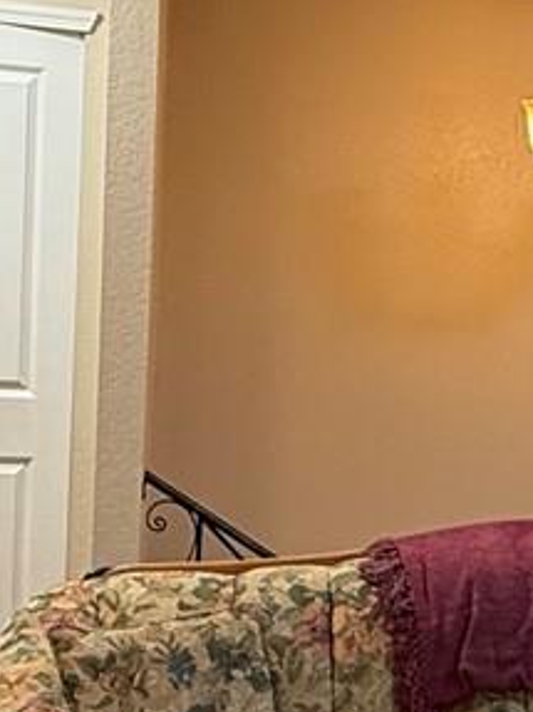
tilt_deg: -6.7
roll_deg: -4.4
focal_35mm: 78
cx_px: 513
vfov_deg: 25.0
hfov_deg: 18.5
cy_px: 452
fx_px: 1603
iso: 200
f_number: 2.2
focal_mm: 2.22
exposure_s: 1/60
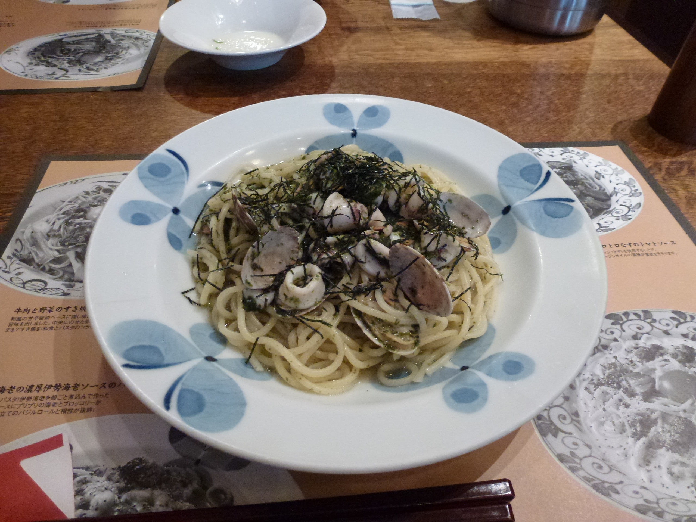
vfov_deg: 56.8
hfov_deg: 71.6
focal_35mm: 24
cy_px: 261
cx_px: 348
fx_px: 483
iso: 400
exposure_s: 1/15
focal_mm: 4.3
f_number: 3.3
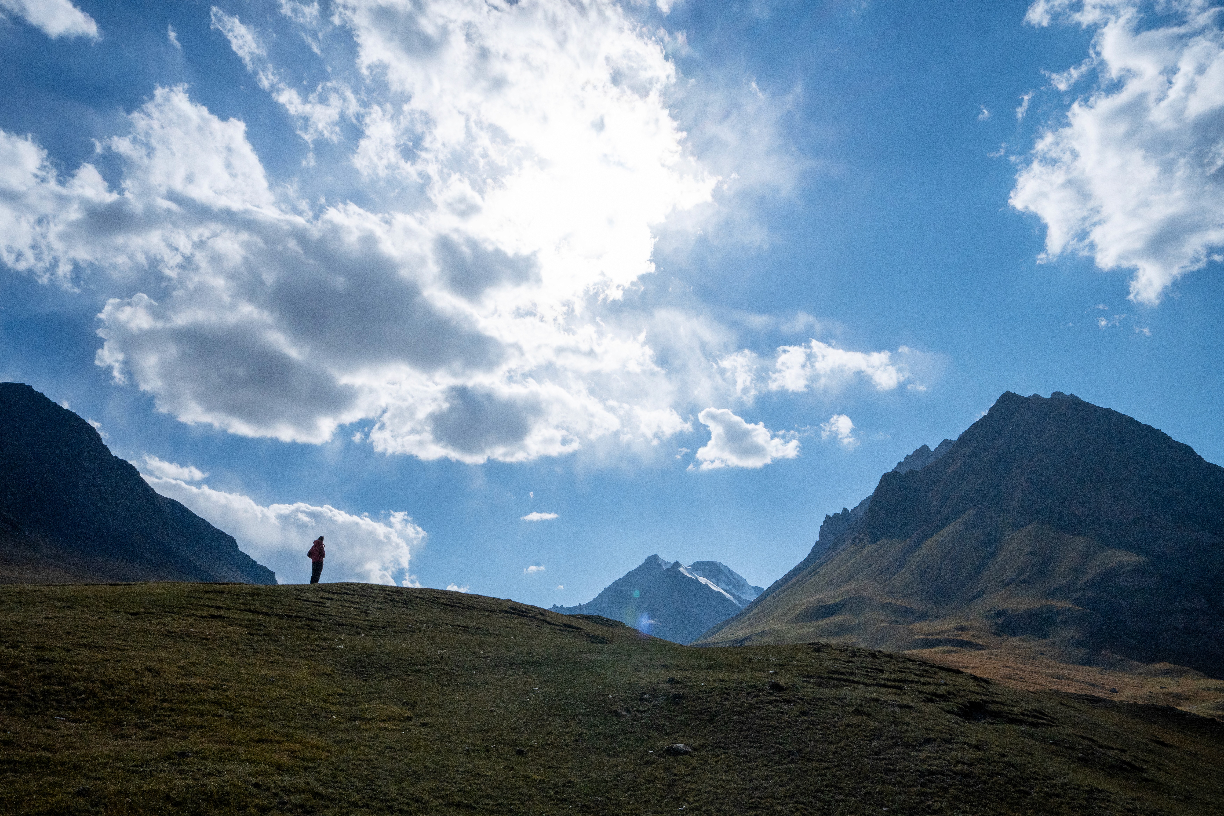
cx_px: 612
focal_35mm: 29
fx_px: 986
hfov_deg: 63.7
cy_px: 408
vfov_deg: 45.0
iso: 2000
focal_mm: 29
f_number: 18
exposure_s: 1/4000
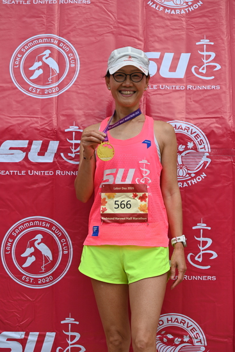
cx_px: 118
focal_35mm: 97
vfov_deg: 21.0
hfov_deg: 14.1
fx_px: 949
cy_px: 176
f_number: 6.3
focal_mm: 97
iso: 100
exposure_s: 1/320
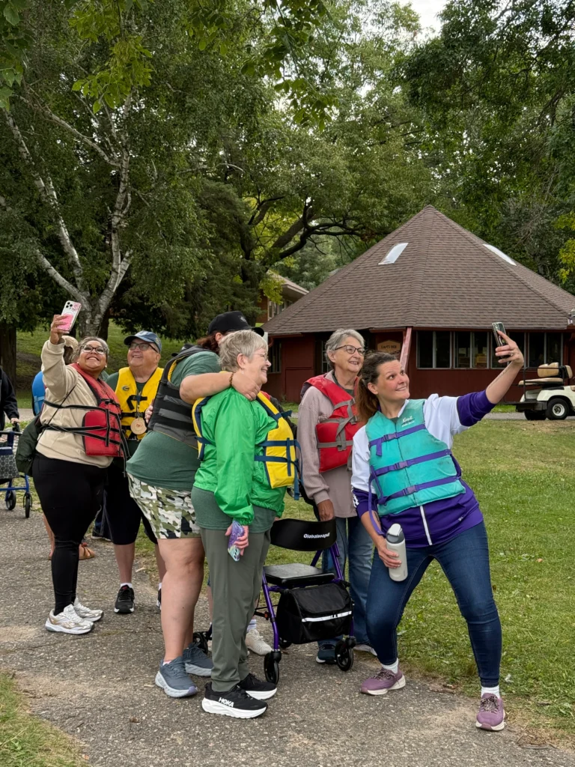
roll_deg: +1.0
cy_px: 384
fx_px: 1063
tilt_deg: +3.4
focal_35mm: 48
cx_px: 288
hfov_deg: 30.3
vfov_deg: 39.7
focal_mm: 6.76
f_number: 1.78
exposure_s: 1/296
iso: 80
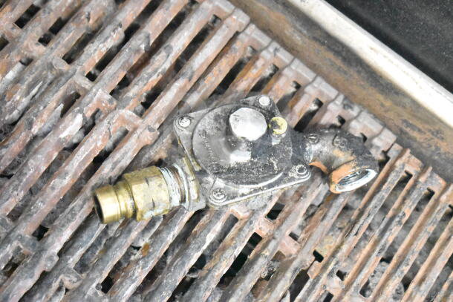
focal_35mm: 82
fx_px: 1038
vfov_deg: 16.6
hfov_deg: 24.6
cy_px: 151
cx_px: 226
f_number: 5.6
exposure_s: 1/40
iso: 25600
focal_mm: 55
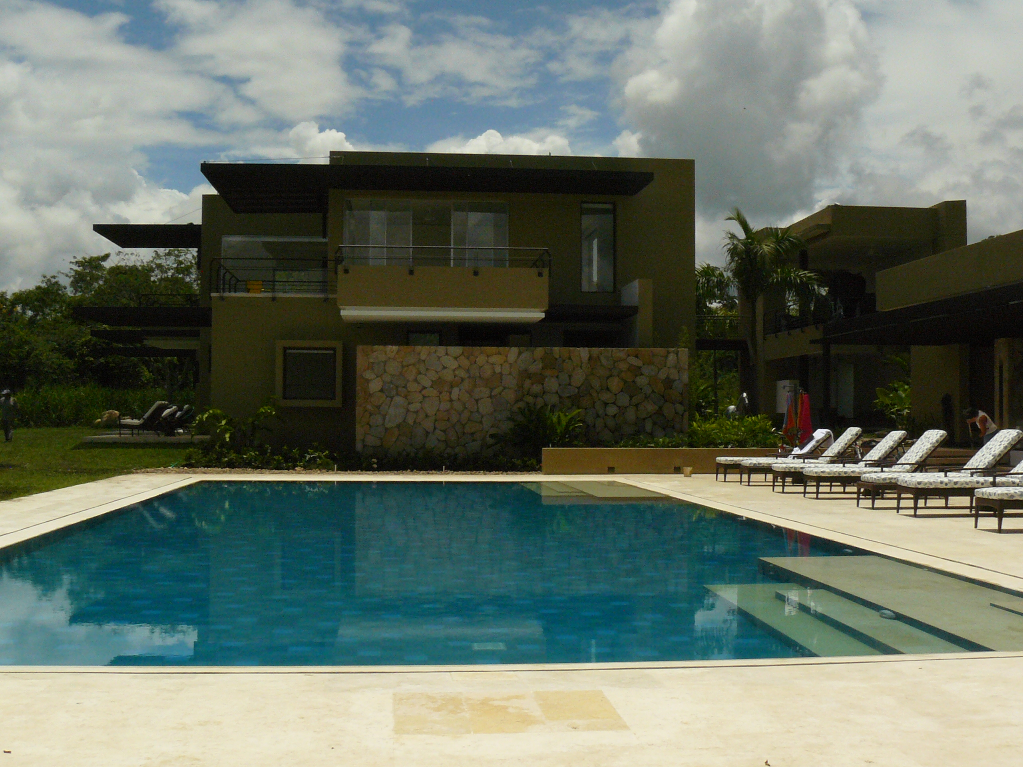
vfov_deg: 32.9
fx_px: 1300
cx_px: 512
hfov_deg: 42.9
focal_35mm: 44
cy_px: 384
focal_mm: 6.1
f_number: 8
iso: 200
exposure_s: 1/1600
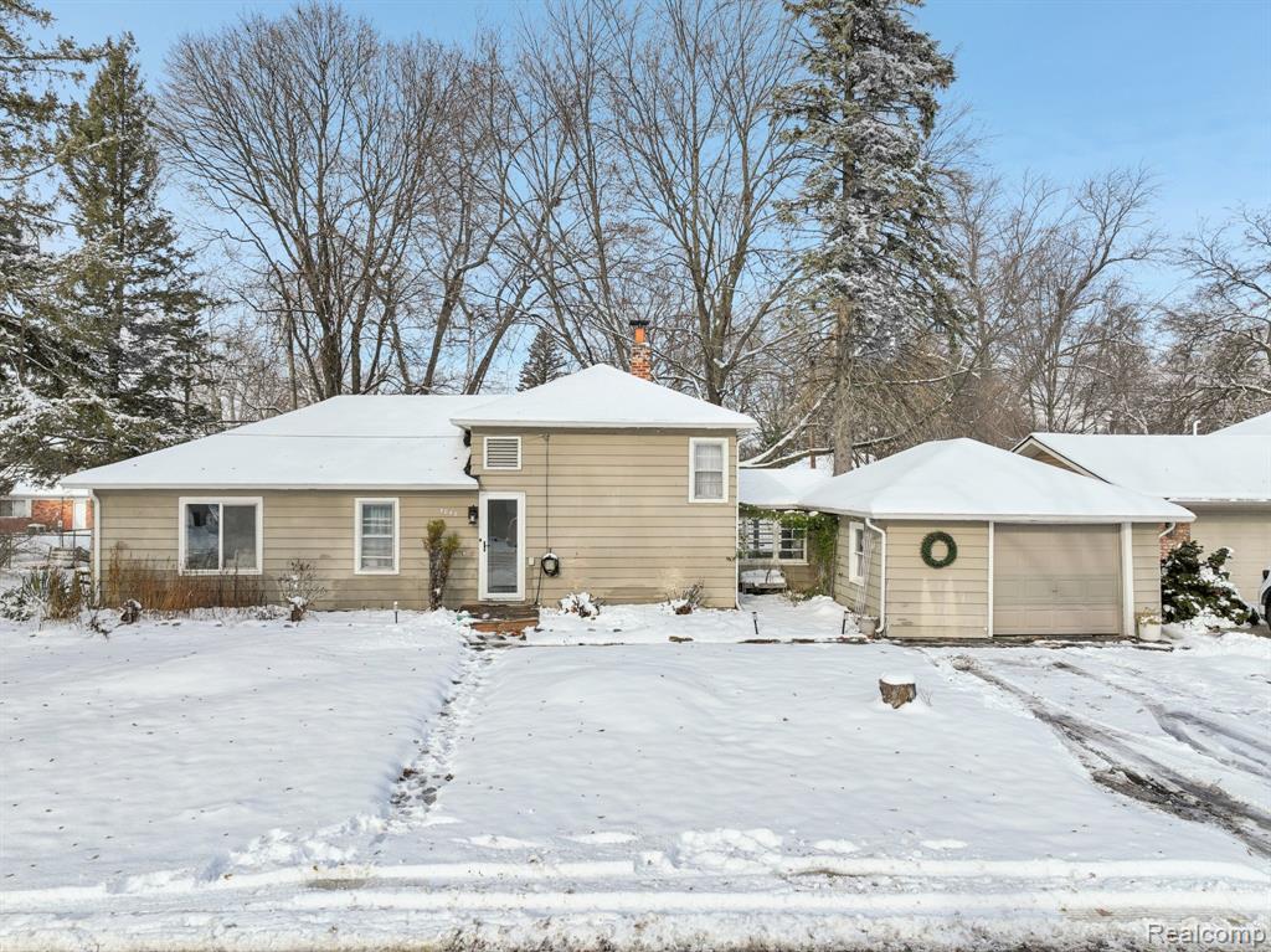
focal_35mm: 24
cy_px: 476
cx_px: 636
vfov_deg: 56.8
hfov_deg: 71.6
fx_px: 881
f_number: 2.8
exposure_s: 1/1600
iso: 110
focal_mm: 12.3
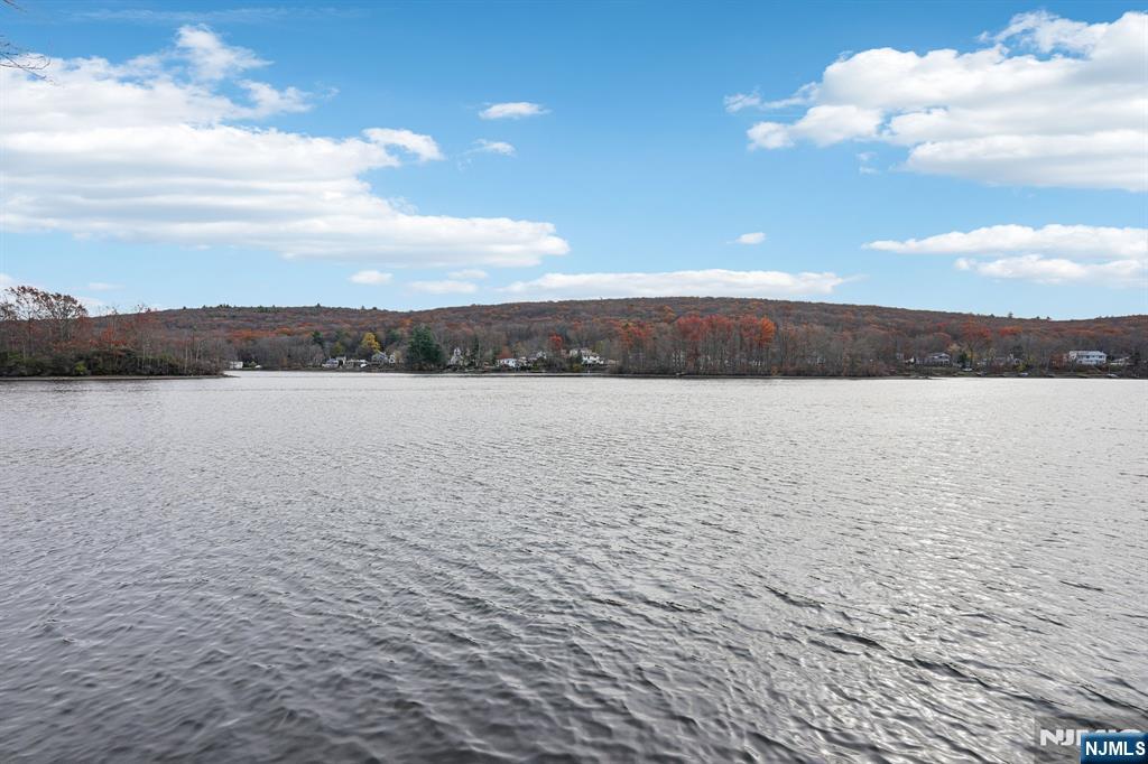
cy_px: 382
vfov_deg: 73.7
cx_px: 574
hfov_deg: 96.8
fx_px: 510
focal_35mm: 16
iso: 100
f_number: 9
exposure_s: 1/250
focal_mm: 16
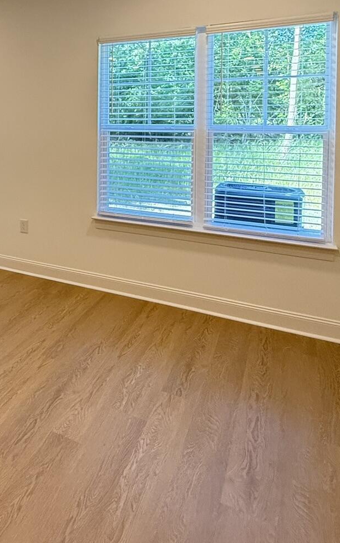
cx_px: -19
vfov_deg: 57.8
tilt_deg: -1.0
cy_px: 130
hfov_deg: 35.6
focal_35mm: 31
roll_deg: -0.4
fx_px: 459
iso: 250
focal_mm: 2.22
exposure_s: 1/120
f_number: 2.2
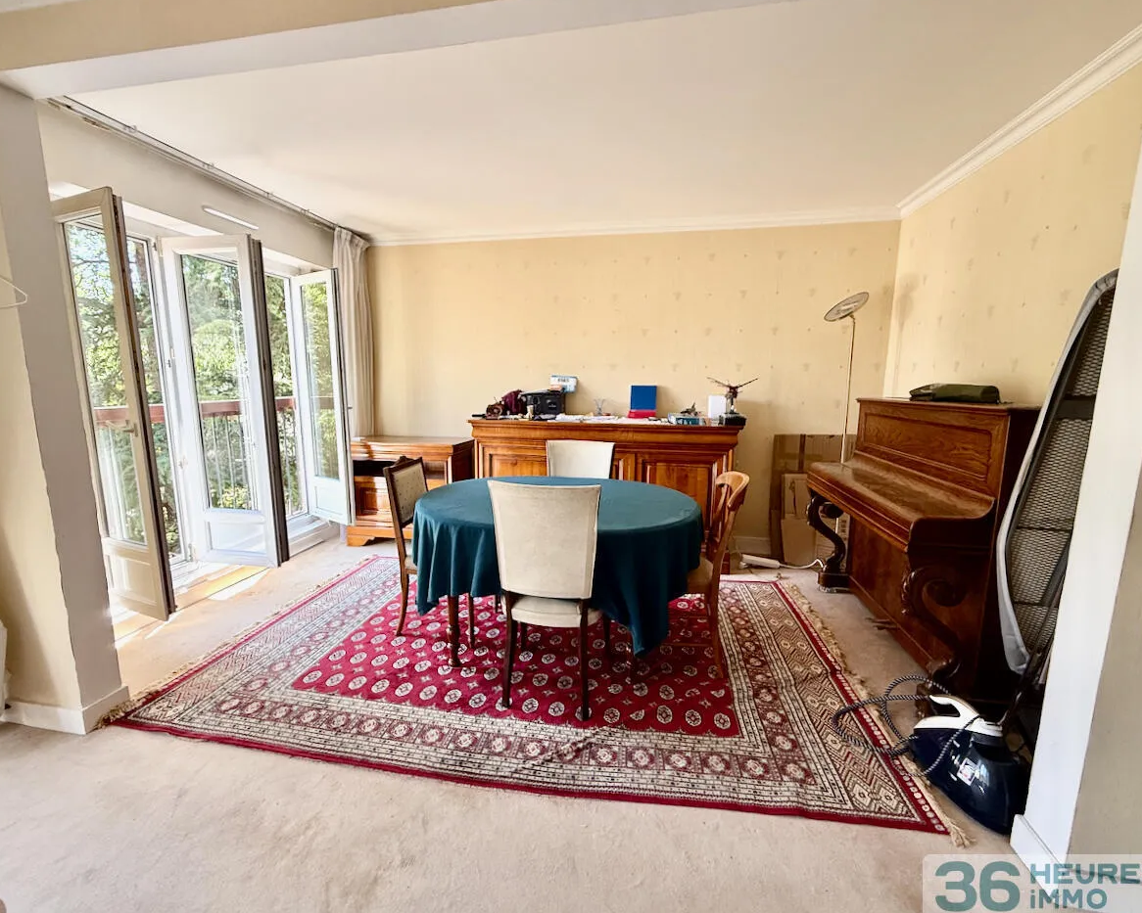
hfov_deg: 96.8
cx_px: 556
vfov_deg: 84.0
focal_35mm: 15
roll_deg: -0.8
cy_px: 459
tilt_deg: -9.3
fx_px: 507
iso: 100
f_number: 2.2
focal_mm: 2.22
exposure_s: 1/99
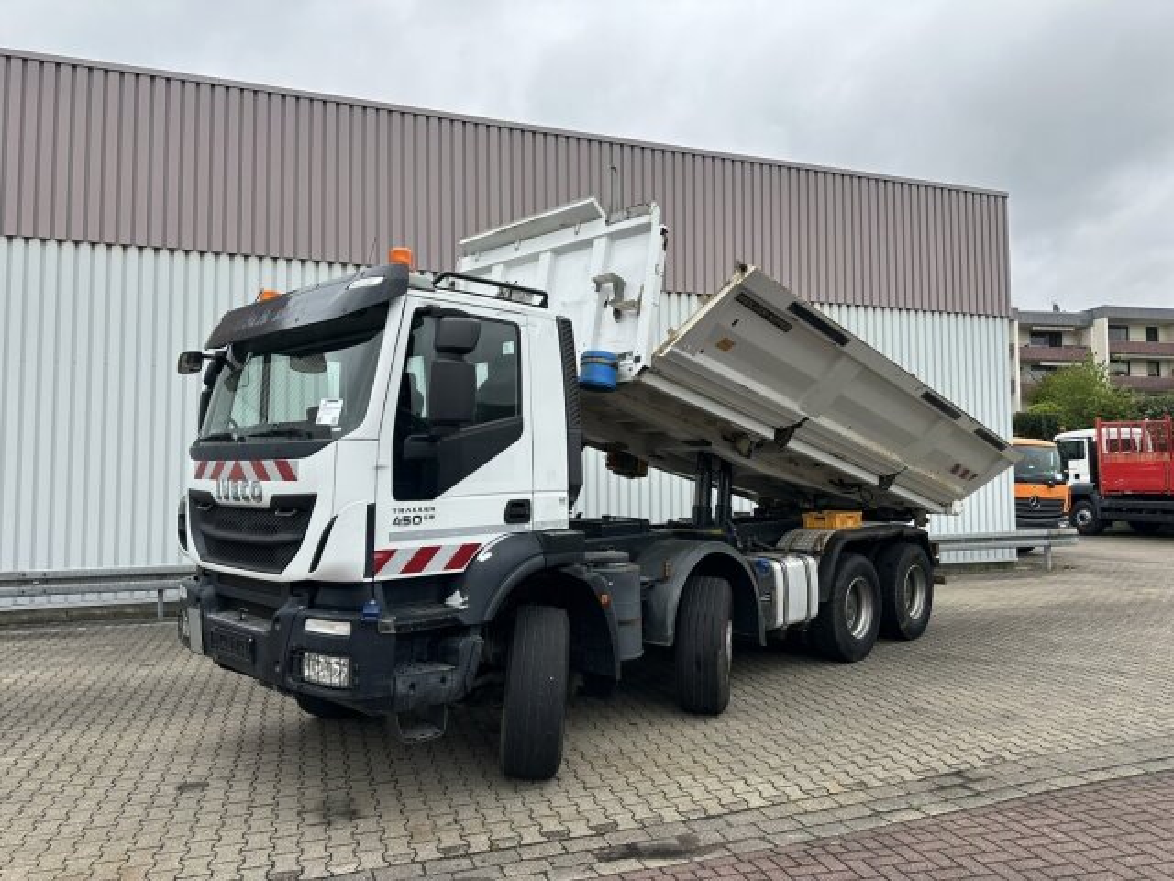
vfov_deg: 56.8
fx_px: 814
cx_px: 587
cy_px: 440
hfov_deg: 71.6
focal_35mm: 24
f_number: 1.78
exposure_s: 1/816
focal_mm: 6.86
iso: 80
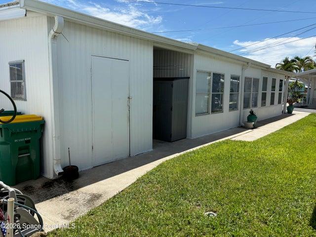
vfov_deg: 53.1
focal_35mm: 26
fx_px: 237
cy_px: 118
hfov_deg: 67.3
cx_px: 158
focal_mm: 5.96
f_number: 1.6
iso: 50
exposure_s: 1/3448
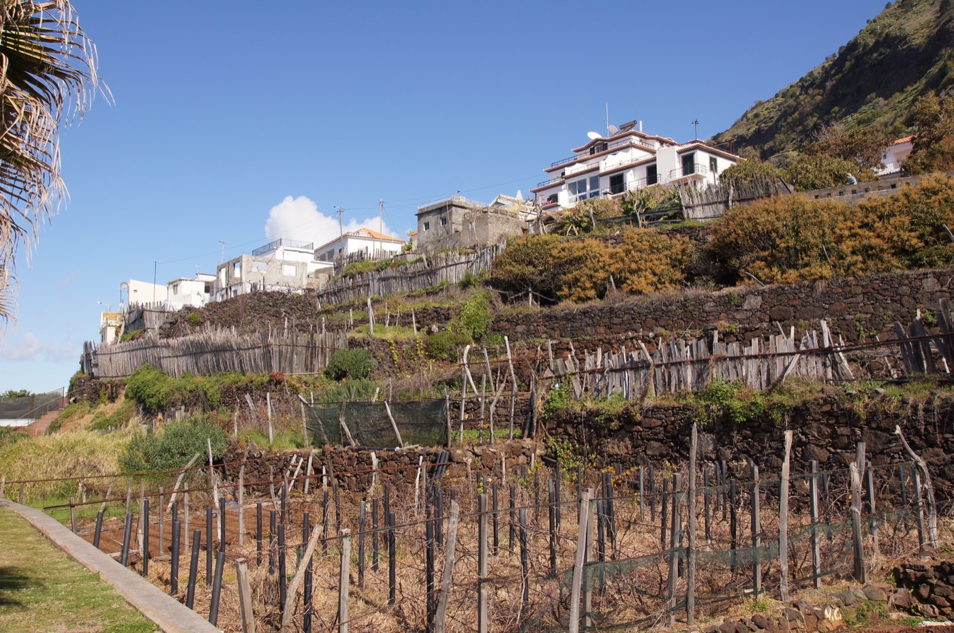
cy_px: 316
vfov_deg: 43.5
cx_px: 477
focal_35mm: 30
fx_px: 794
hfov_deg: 62.0
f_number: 10
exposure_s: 1/160
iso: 100
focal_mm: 20
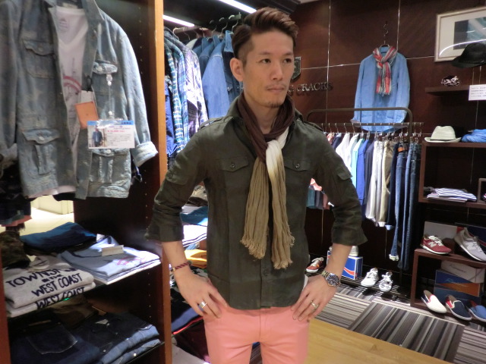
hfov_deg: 67.3
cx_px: 243
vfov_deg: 53.1
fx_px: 365
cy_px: 182
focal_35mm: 26
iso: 400
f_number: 2.8
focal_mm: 4.7
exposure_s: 1/60
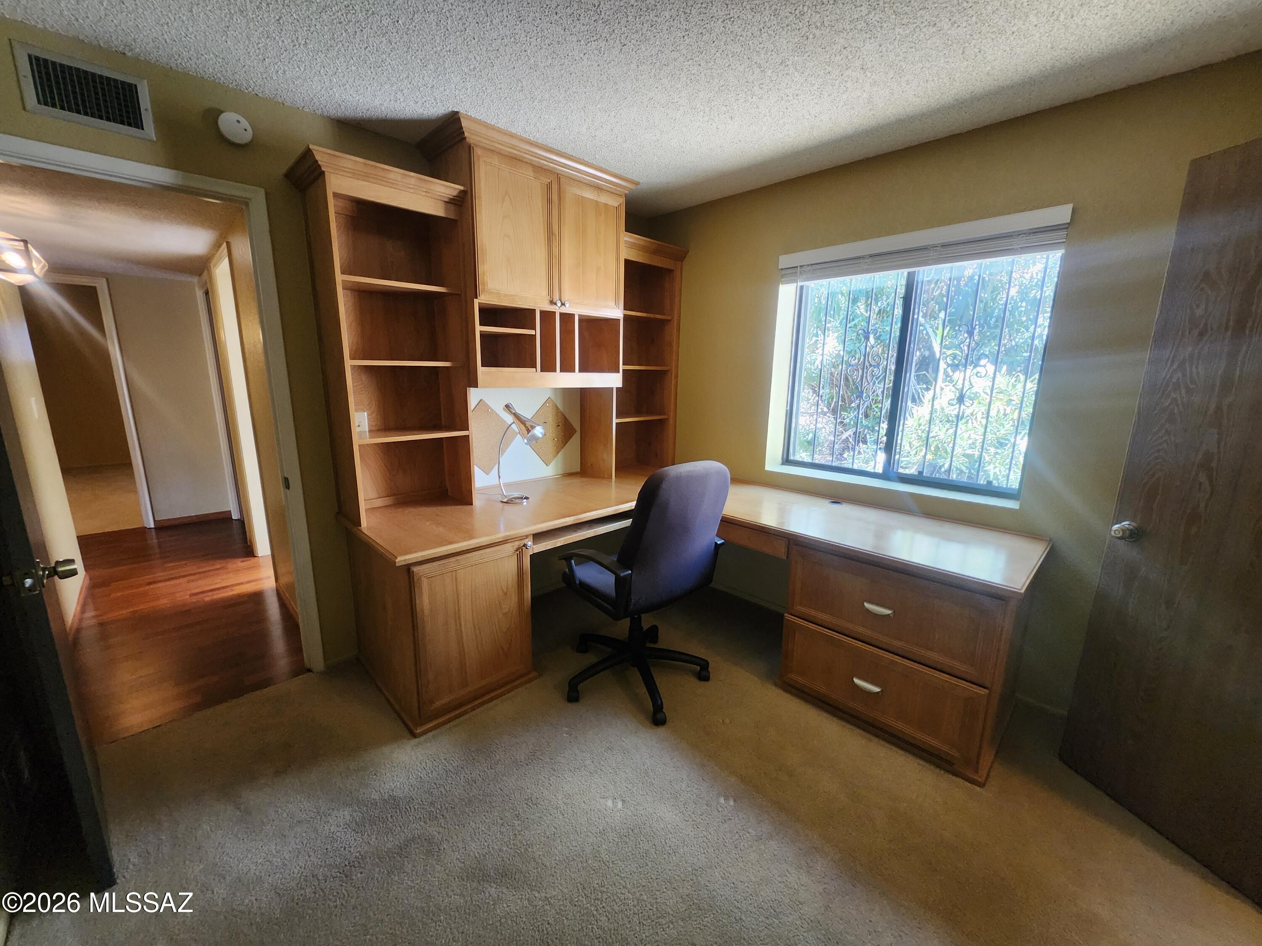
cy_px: 473
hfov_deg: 106.2
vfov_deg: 89.9
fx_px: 474
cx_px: 631
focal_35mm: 13
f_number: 2.2
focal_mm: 1.74
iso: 320
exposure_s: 1/30
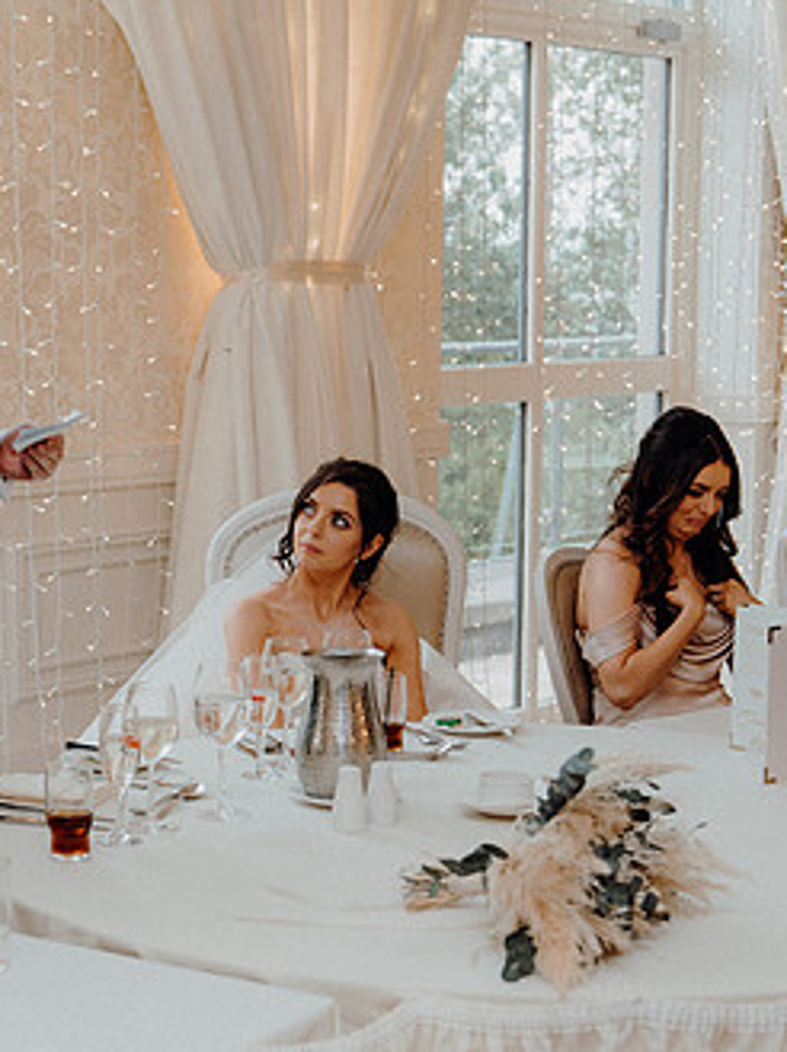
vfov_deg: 26.7
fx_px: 2217
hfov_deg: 19.6
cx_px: 13
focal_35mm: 73
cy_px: 603
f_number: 3.5
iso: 1000
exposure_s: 1/160
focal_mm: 43
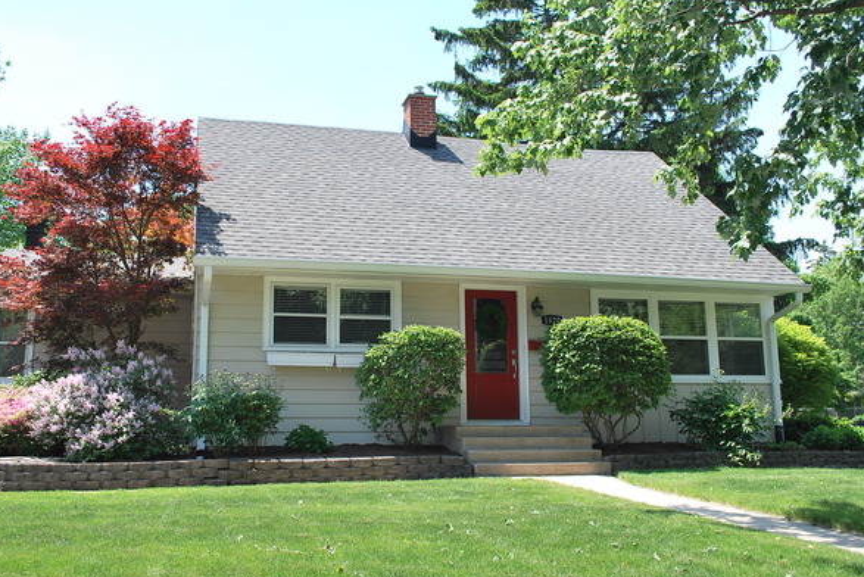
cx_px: 394
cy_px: 275
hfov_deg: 53.0
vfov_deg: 36.9
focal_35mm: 36
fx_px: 864
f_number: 7.1
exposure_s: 1/200
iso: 100
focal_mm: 22
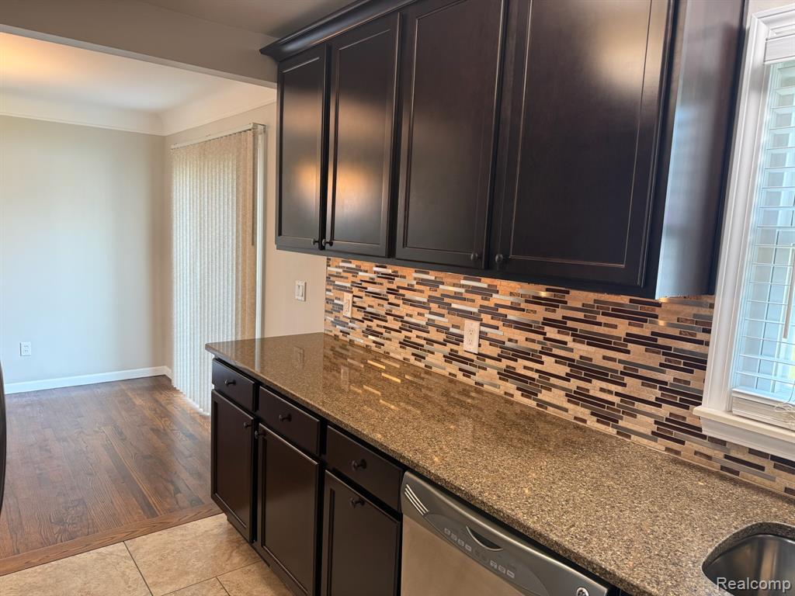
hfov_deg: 71.6
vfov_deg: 56.8
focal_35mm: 24
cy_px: 298
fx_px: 551
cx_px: 398
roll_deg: -2.2
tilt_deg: -8.0
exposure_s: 1/60
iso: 125
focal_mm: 6.76
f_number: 1.78
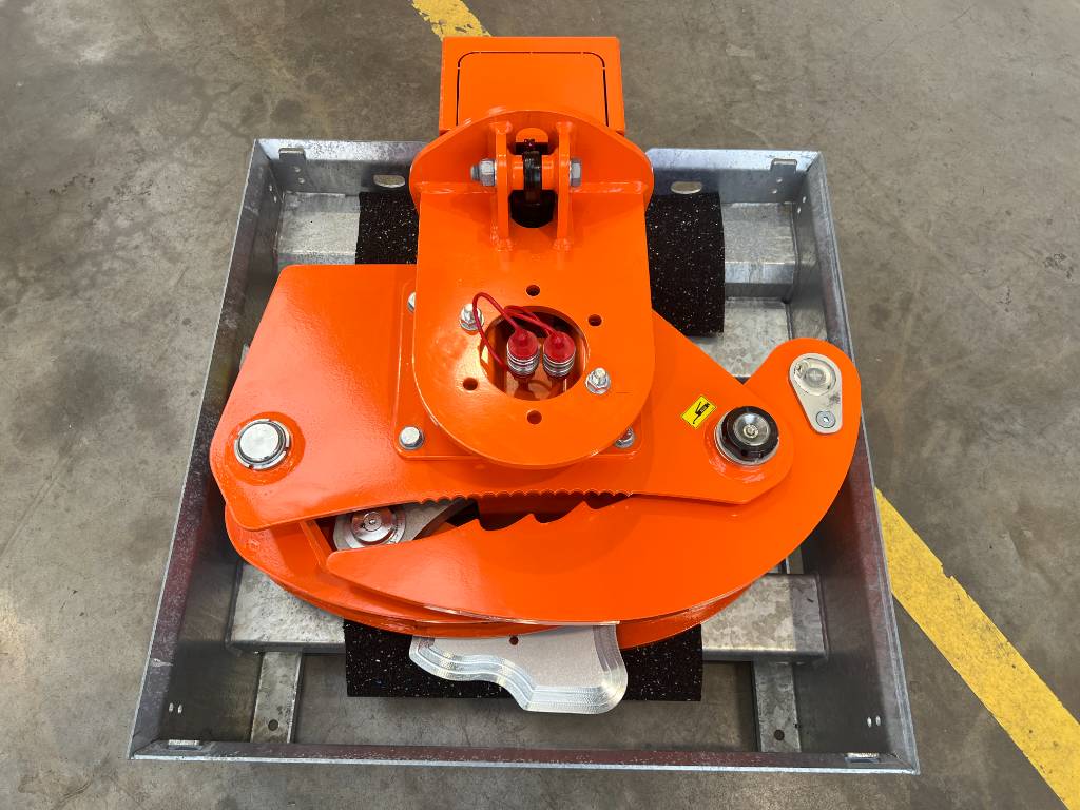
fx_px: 811
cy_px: 405
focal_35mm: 26
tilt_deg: -65.5
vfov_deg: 53.1
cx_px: 540
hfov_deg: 67.3
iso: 40
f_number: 1.5
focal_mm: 5.7
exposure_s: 1/216
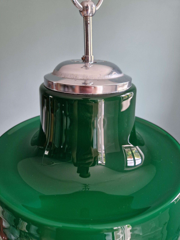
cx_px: 90
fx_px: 159
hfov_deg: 58.9
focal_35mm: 23
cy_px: 120
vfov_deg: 73.9
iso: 250
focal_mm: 5.4
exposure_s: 1/100
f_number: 1.8
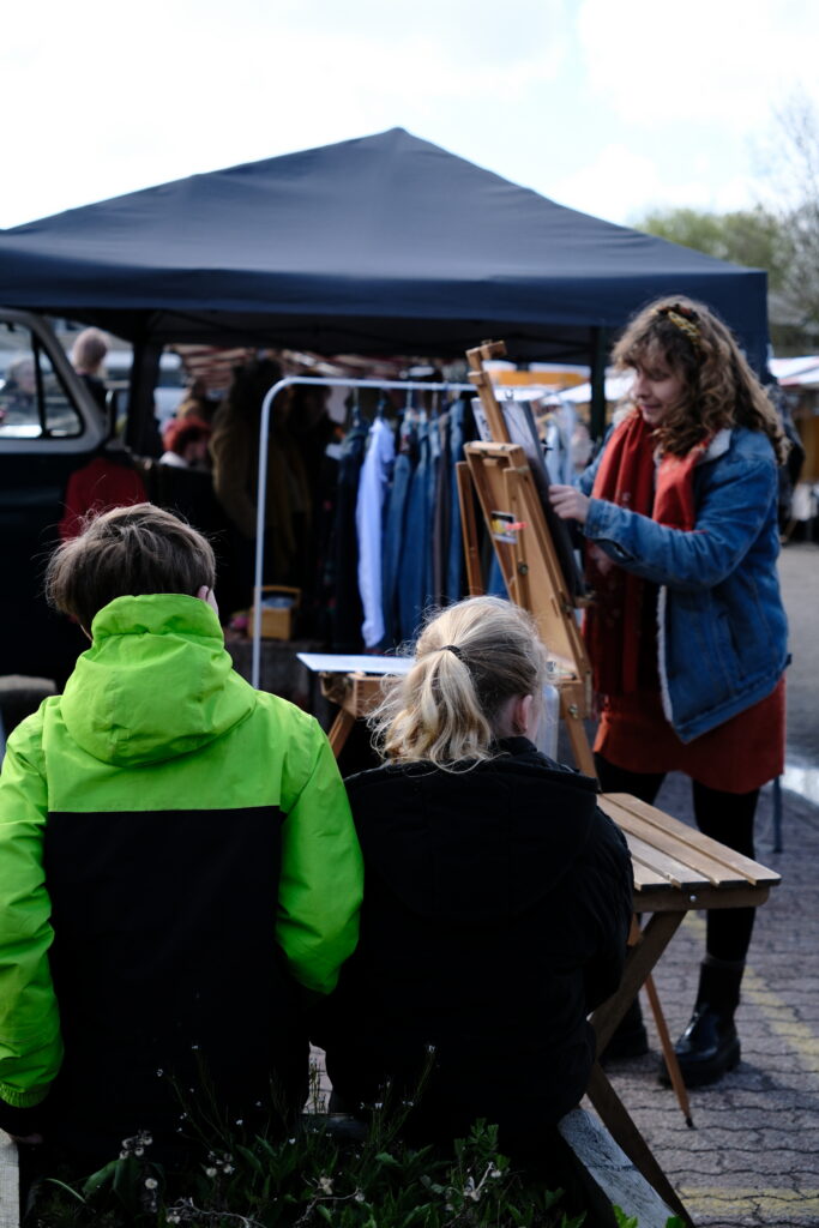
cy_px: 614
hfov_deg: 26.5
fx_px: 1740
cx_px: 410
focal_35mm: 51
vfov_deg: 38.9
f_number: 2.8
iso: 320
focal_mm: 34
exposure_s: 1/1300
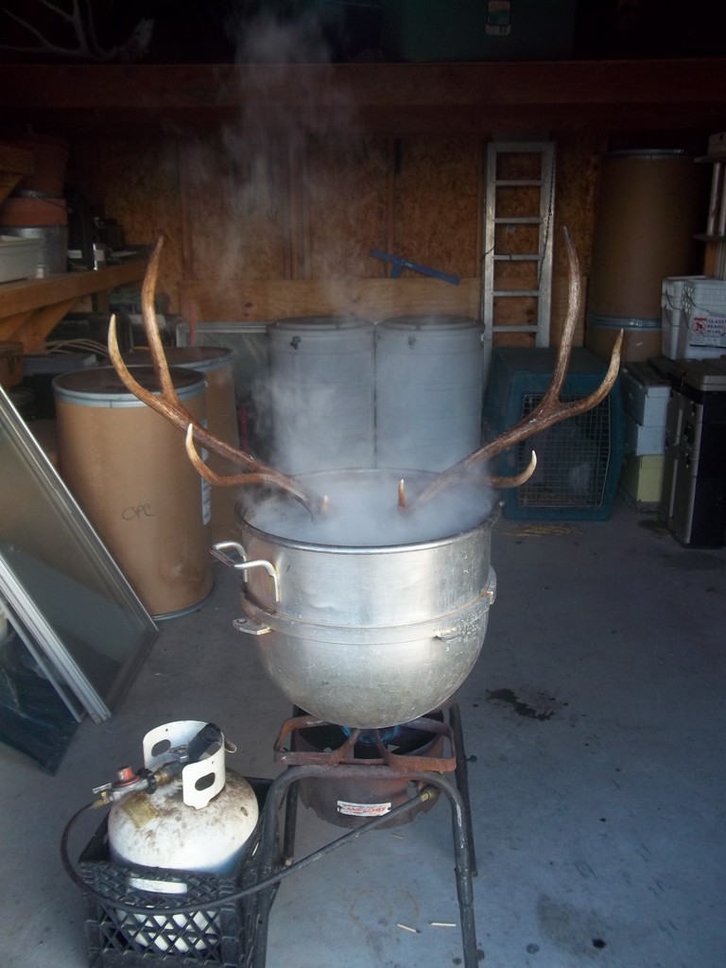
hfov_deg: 44.2
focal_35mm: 32
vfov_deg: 56.8
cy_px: 484
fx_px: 895
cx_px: 363
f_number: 2.9
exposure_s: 1/30
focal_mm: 5.7
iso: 80
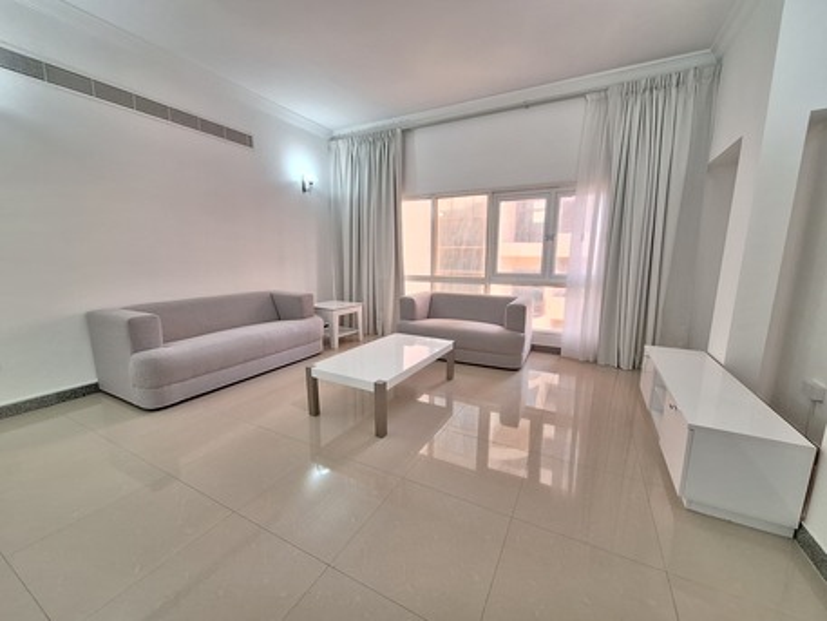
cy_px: 310
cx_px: 414
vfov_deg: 89.9
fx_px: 311
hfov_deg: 106.2
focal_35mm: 13
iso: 200
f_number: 2.2
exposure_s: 1/40
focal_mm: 1.74
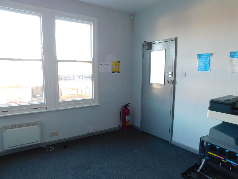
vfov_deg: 58.9
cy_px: 90
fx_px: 158
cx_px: 119
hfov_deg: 73.9
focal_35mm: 23
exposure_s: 1/30
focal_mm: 4
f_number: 3
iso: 160
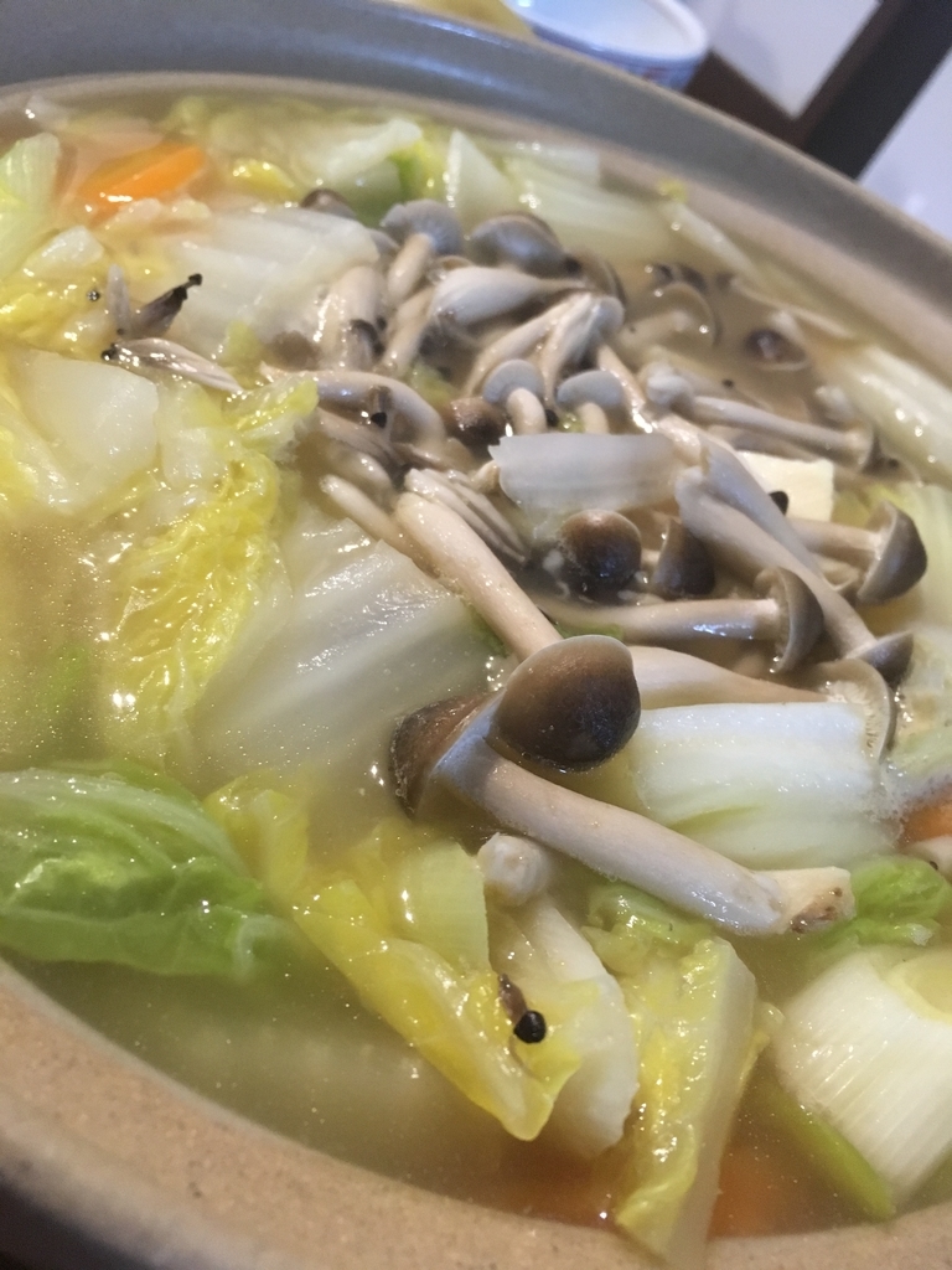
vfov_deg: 61.7
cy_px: 635
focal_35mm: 29
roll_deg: -26.3
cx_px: 476
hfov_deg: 48.2
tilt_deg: -44.8
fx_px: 1063
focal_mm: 4.15
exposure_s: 1/20
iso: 200
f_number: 2.2
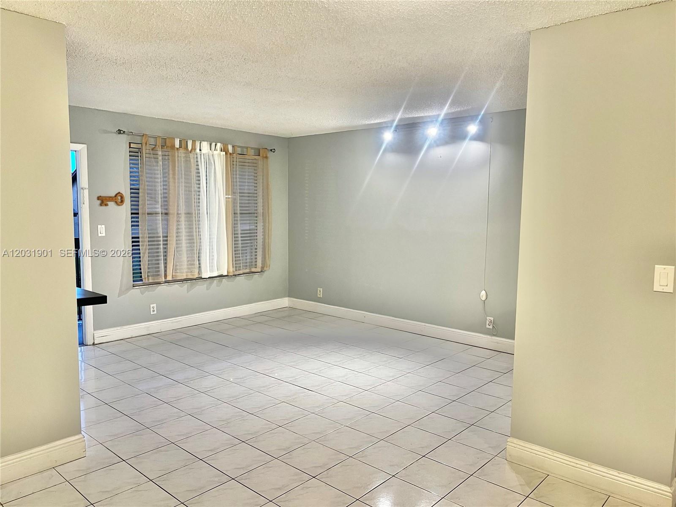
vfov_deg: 53.1
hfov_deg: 67.3
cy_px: 254
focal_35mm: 26
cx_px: 338
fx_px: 508
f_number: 1.5
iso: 100
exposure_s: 1/60
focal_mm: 5.7
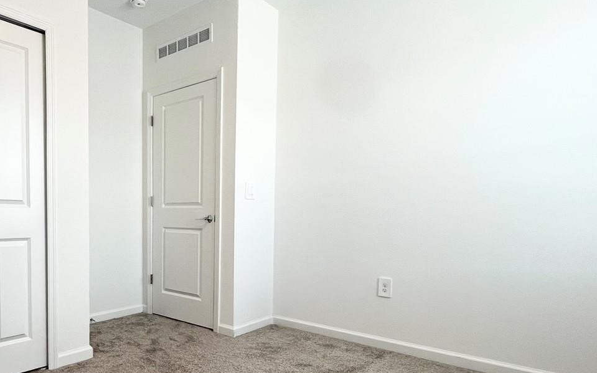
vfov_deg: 52.3
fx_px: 374
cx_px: 189
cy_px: 238
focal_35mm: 23
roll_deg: -0.7
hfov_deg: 74.3
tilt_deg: -3.4
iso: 100
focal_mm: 1.57
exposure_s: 1/120
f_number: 1.8
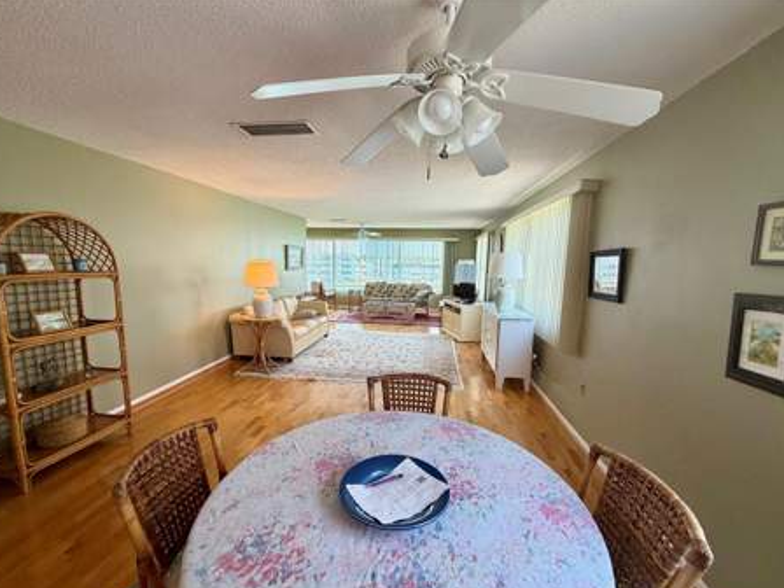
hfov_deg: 98.2
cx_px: 394
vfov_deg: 81.7
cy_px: 308
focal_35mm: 15
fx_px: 340
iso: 160
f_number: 2.2
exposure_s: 1/120
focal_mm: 2.22
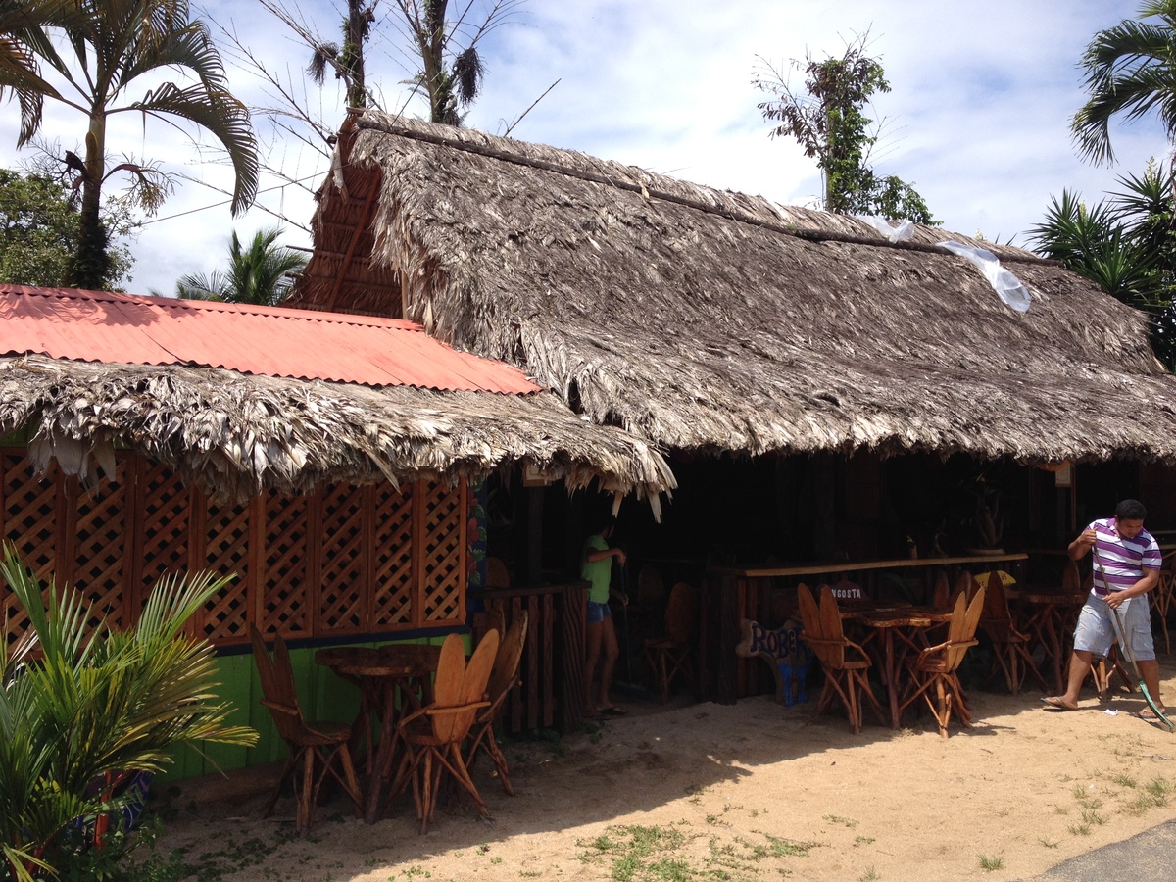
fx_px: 1189
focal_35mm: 35
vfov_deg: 40.7
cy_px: 441
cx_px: 588
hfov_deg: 52.6
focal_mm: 4.28
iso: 50
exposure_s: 1/1577
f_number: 2.4
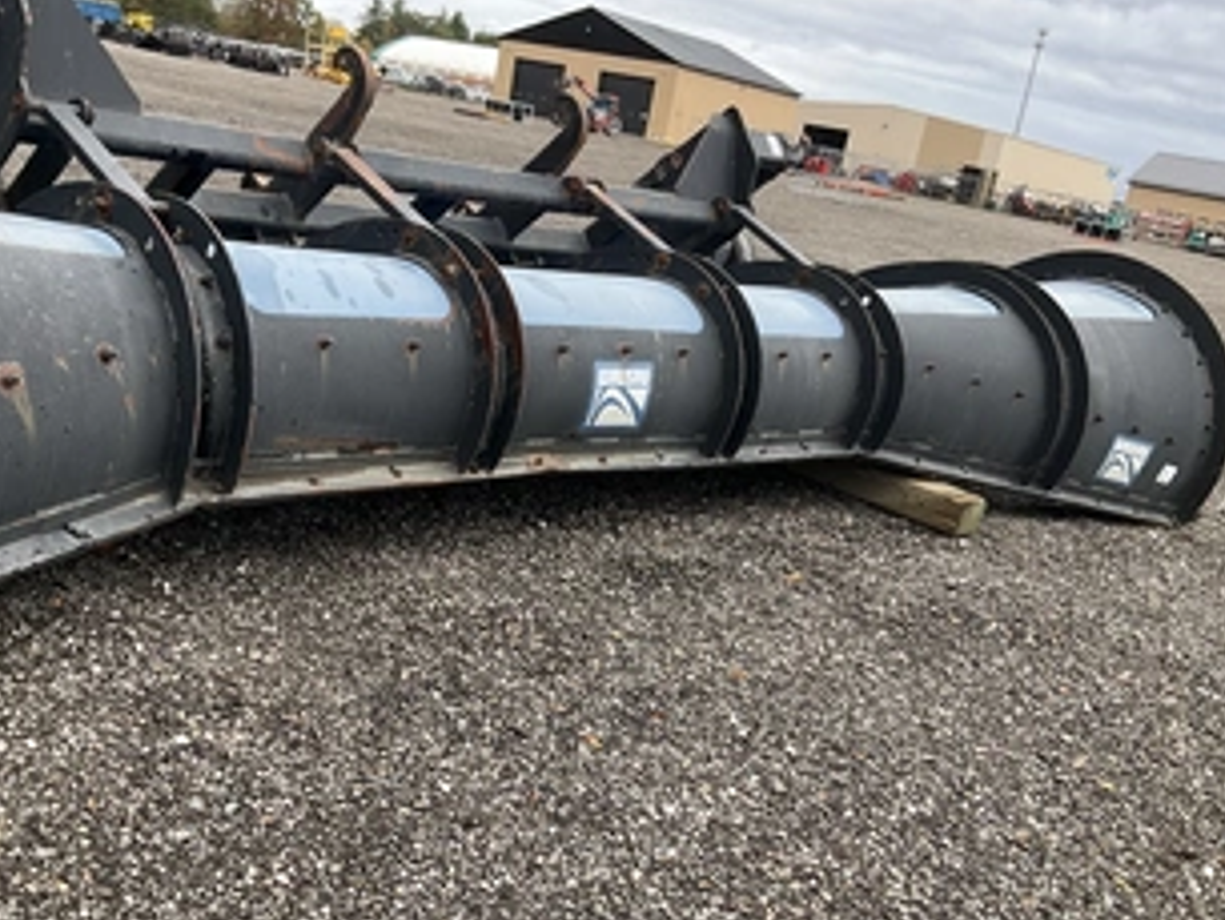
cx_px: 530
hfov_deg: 48.8
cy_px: 566
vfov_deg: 37.5
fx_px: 1345
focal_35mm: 38
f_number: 1.8
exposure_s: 1/397
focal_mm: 3
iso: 25
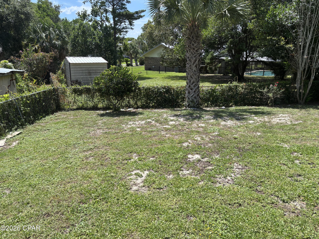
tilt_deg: -15.8
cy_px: 120
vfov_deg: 53.1
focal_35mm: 26
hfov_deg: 67.3
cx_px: 160
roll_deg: +0.1
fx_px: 240
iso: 50
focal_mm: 5.96
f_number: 1.6
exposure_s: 1/1845
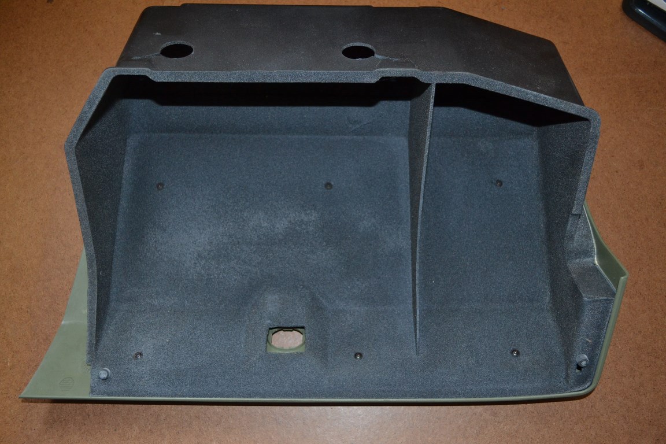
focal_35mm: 36
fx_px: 666
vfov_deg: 36.9
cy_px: 222
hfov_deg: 53.1
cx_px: 333
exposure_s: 1/60
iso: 1100
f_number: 4
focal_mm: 24
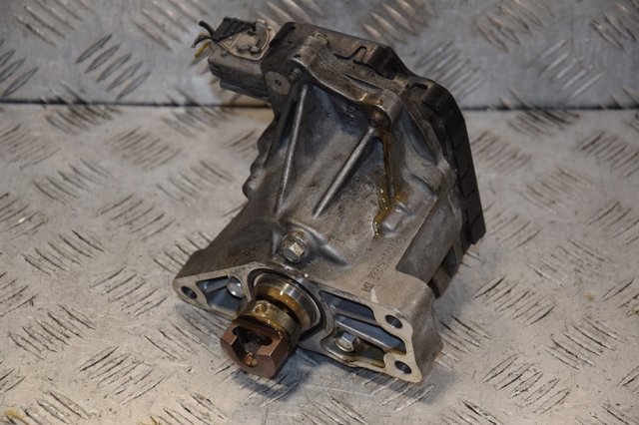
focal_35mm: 128
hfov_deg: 16.1
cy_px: 212
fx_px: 2262
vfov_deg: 10.7
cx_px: 320
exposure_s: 1/200
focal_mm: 85
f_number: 5.6
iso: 800
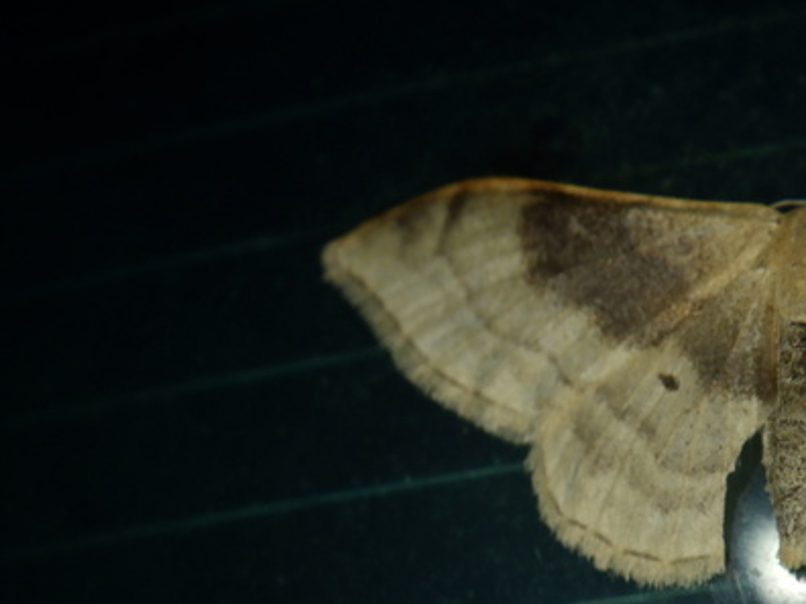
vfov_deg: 21.4
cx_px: 653
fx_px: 1583
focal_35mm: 68
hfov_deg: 27.9
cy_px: 454
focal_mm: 6.1
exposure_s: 1/1250
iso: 125
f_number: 4.6
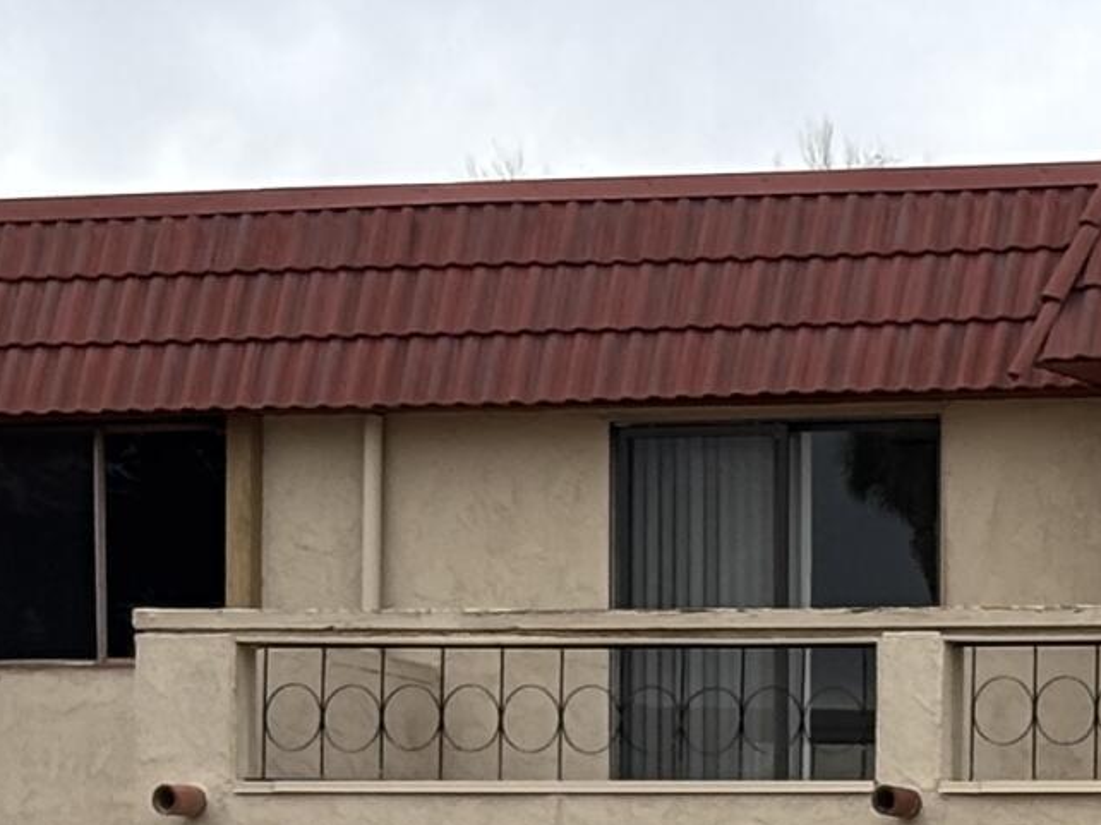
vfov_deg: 5.9
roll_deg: -1.1
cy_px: 1899
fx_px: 7726
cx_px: 1821
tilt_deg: -4.8
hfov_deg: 7.9
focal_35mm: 243
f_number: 1.6
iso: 32
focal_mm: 5.96
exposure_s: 1/747
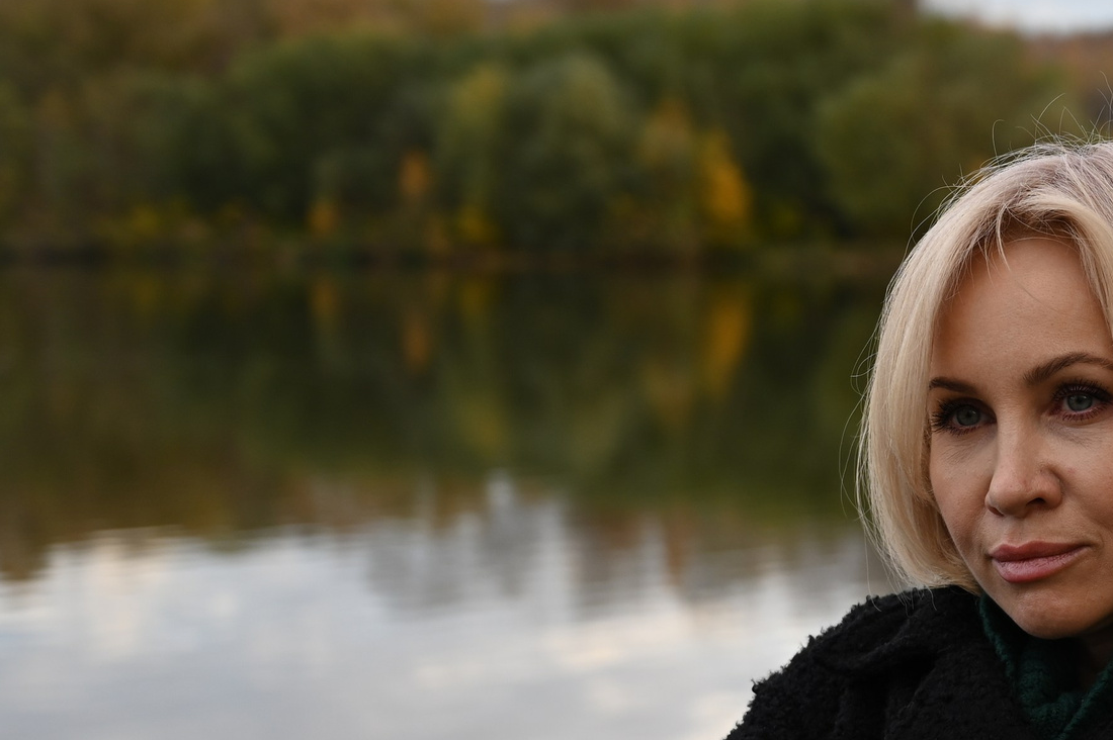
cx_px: 1172
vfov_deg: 11.3
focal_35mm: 121
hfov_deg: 16.5
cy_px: 583
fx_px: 3739
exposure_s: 1/250
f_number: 4
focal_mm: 52
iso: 160
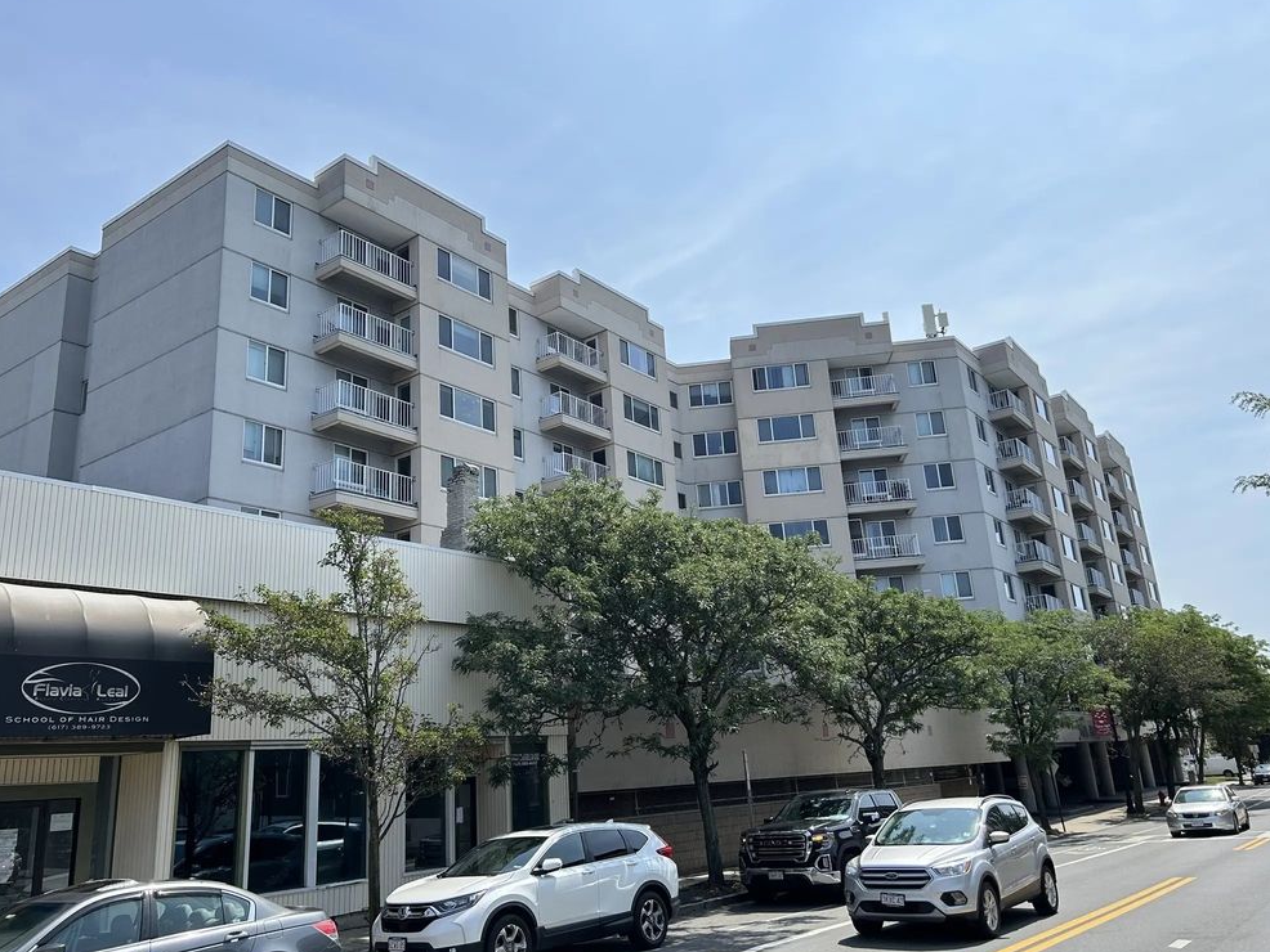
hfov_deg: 65.3
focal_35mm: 27
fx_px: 991
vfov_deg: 51.4
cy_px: 476
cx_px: 614
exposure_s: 1/3356
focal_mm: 5.7
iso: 50
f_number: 1.5
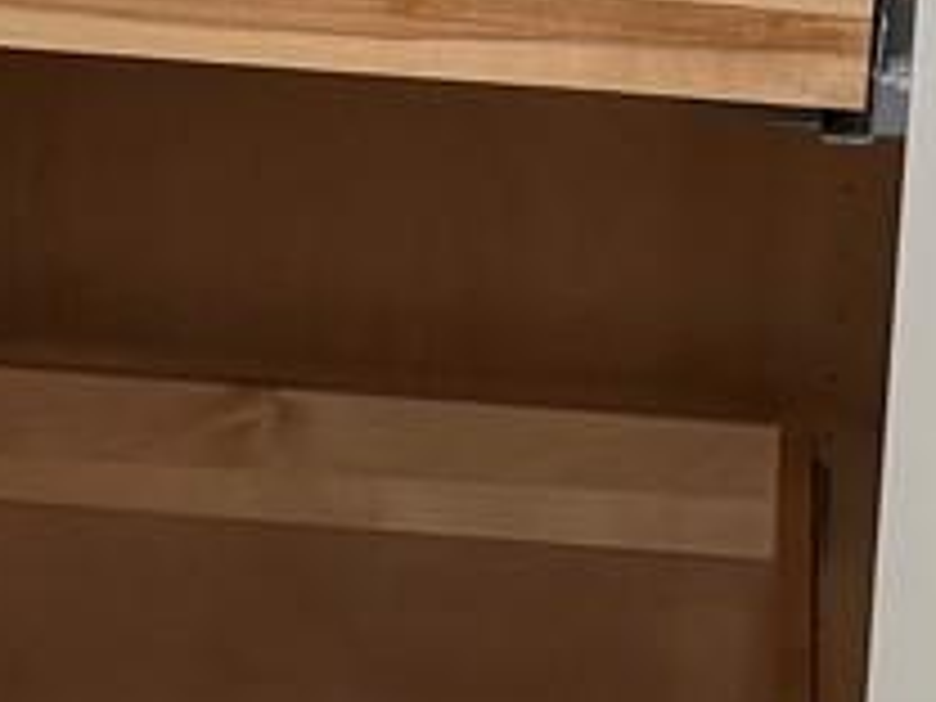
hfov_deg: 10.7
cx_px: 189
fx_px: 5002
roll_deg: -2.2
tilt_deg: -14.8
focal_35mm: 185
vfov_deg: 8.0
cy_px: 0
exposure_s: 1/120
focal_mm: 6.76
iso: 200
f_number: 1.78
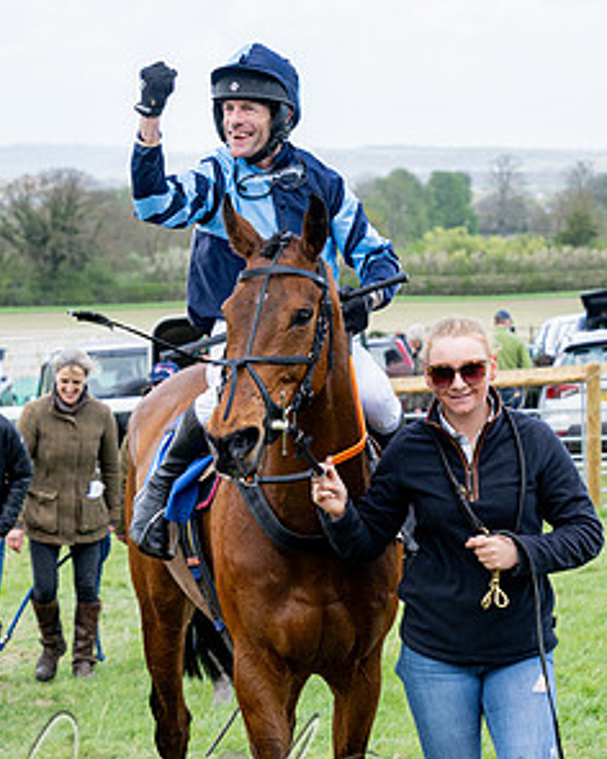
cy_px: 416
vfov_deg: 11.8
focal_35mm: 163
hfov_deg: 9.5
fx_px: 3660
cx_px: 233
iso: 400
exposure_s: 1/400
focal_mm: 70
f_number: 5.6
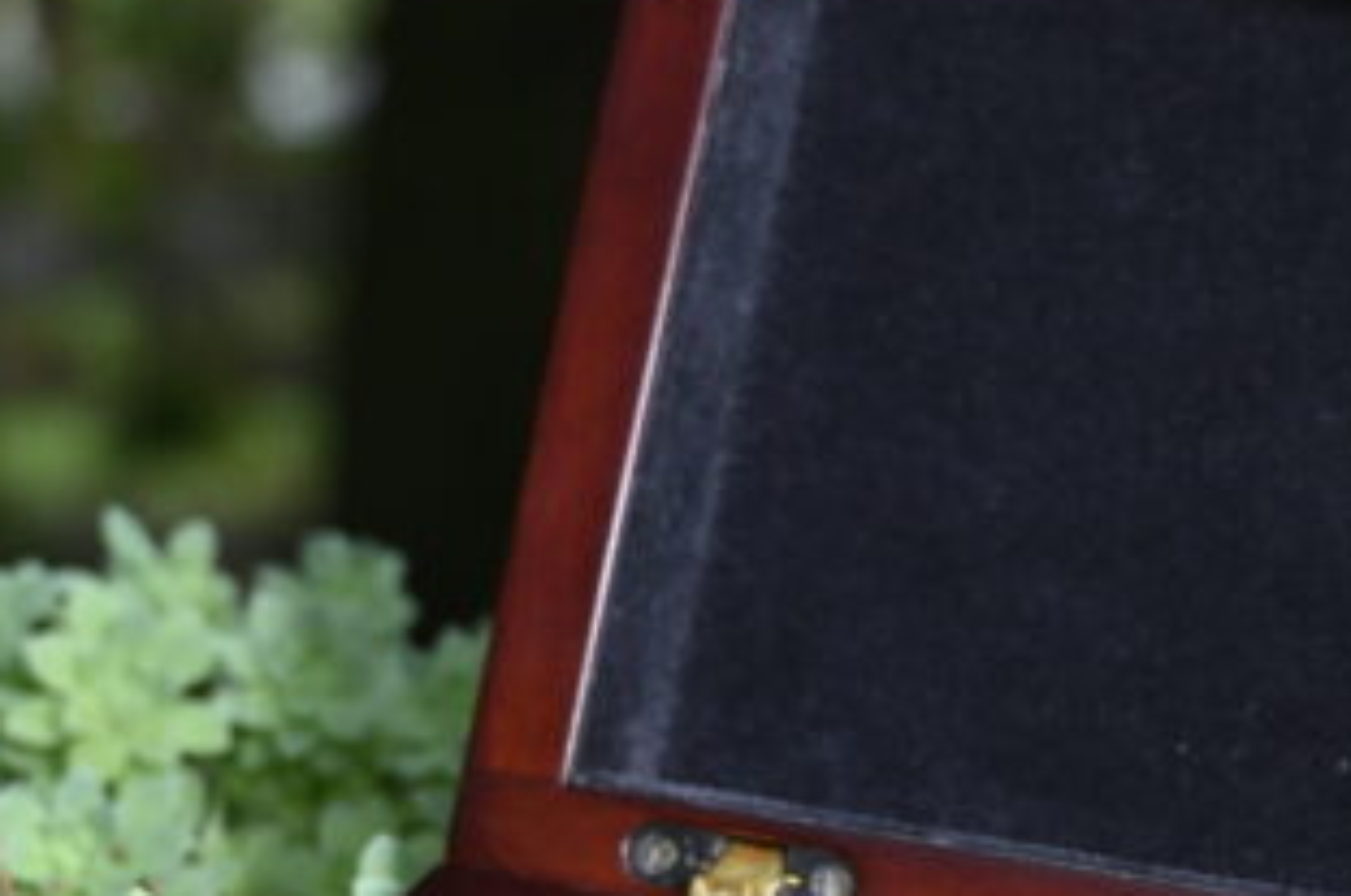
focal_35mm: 138
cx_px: 1013
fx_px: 5171
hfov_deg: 14.8
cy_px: 786
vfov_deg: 9.9
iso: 100
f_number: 4
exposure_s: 1/125
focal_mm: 43
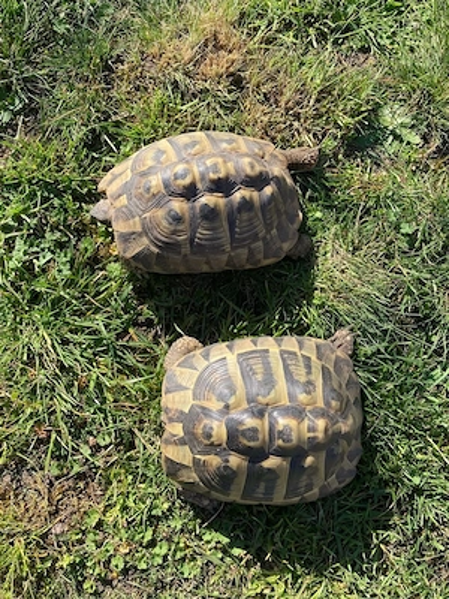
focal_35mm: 28
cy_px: 300
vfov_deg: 63.4
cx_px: 224
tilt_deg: -76.1
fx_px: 484
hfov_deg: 49.7
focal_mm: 3.99
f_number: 1.8
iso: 20
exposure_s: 1/585
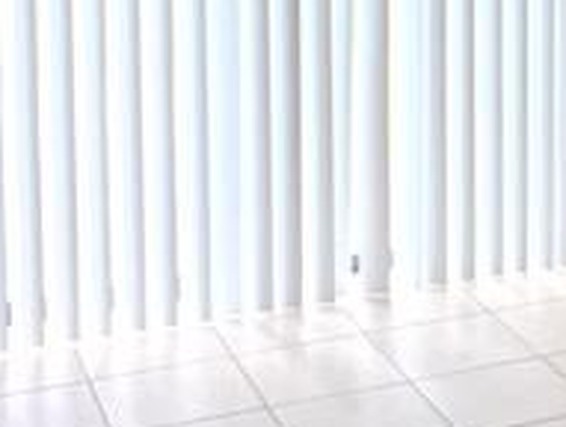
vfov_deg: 14.7
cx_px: 596
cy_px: -125
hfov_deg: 19.5
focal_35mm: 97
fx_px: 1589
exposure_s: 1/33
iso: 80
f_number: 2.2
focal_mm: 4.15
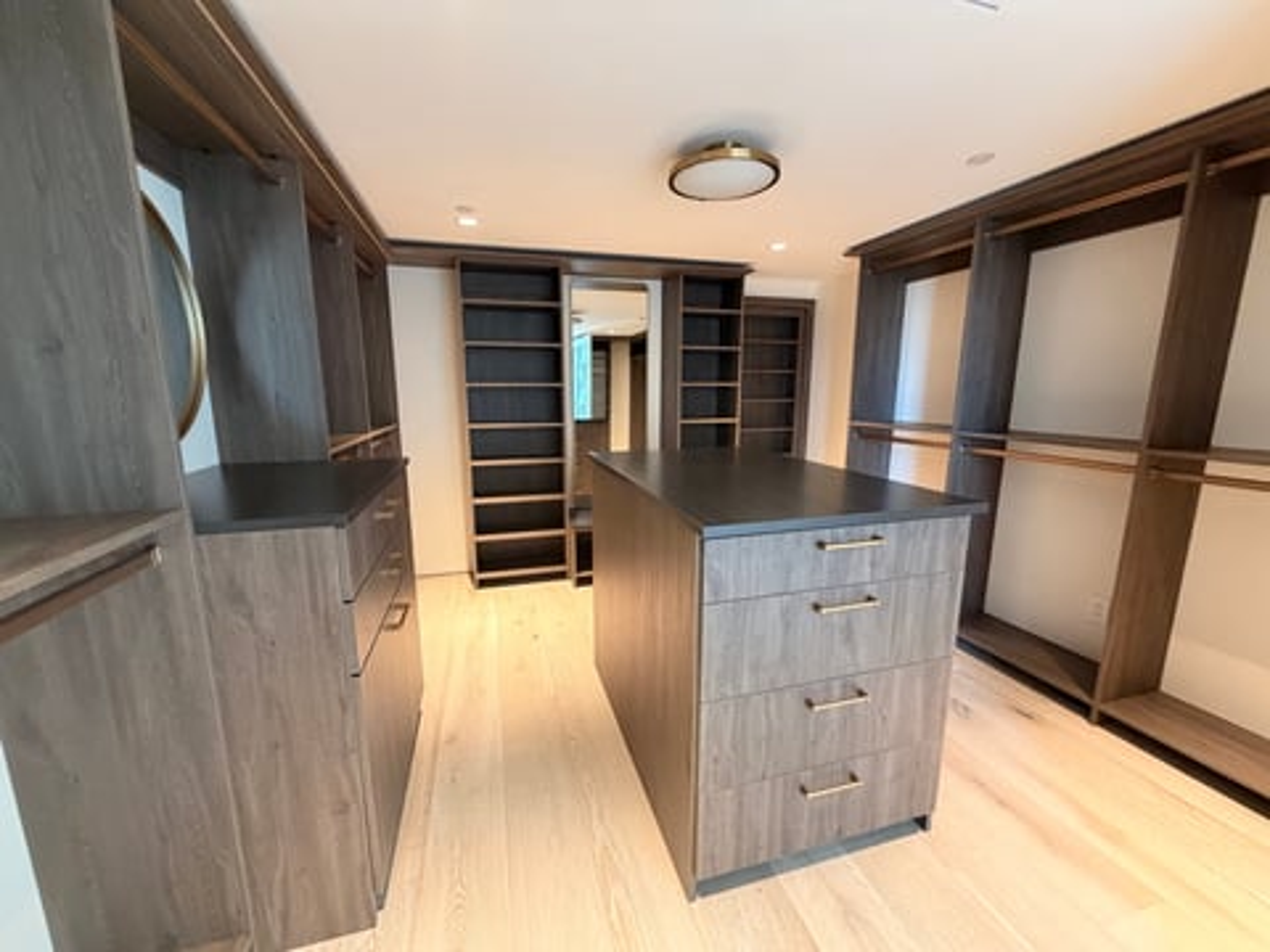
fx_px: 514
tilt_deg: -10.0
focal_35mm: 14
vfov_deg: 85.7
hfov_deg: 102.1
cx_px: 635
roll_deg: +0.0
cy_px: 476
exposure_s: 1/60
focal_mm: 2.22
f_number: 2.2
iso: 500
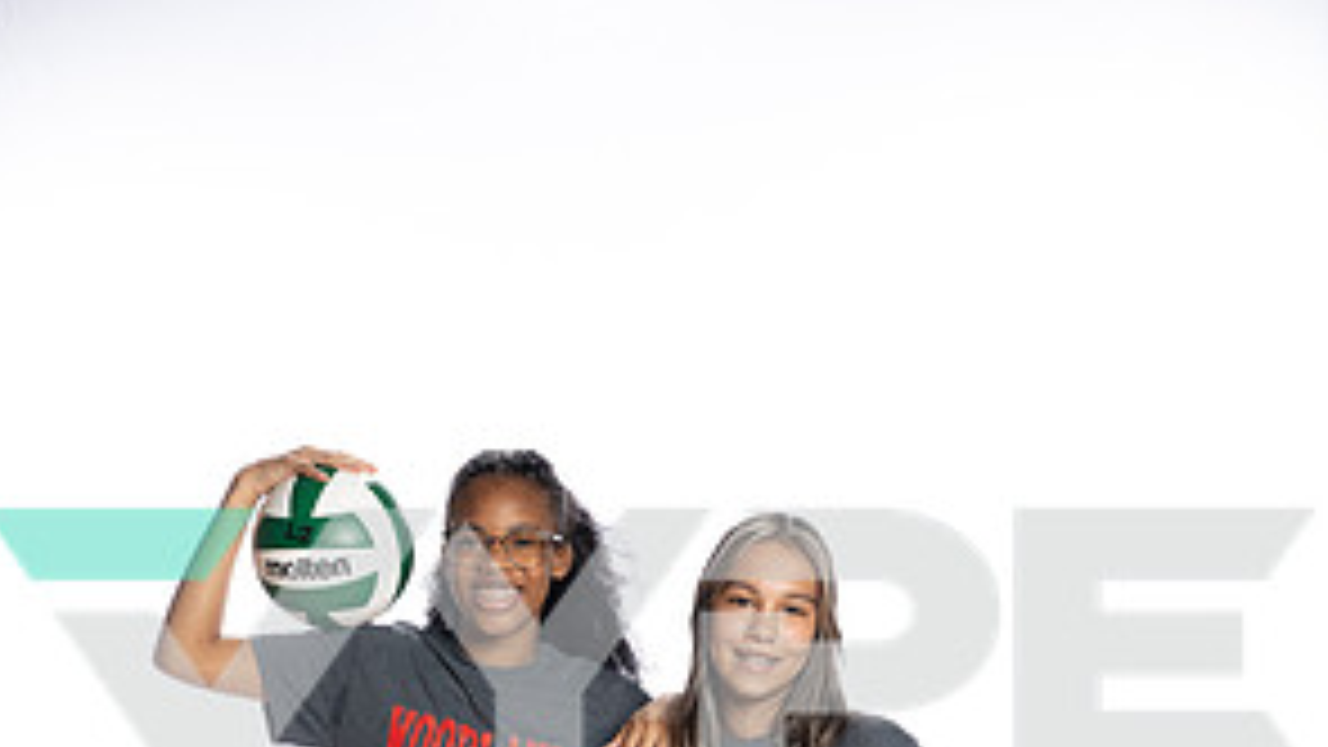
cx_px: 657
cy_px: 968
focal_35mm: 80
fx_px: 2817
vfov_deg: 14.5
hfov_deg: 26.5
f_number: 8
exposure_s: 1/250
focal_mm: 50
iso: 400
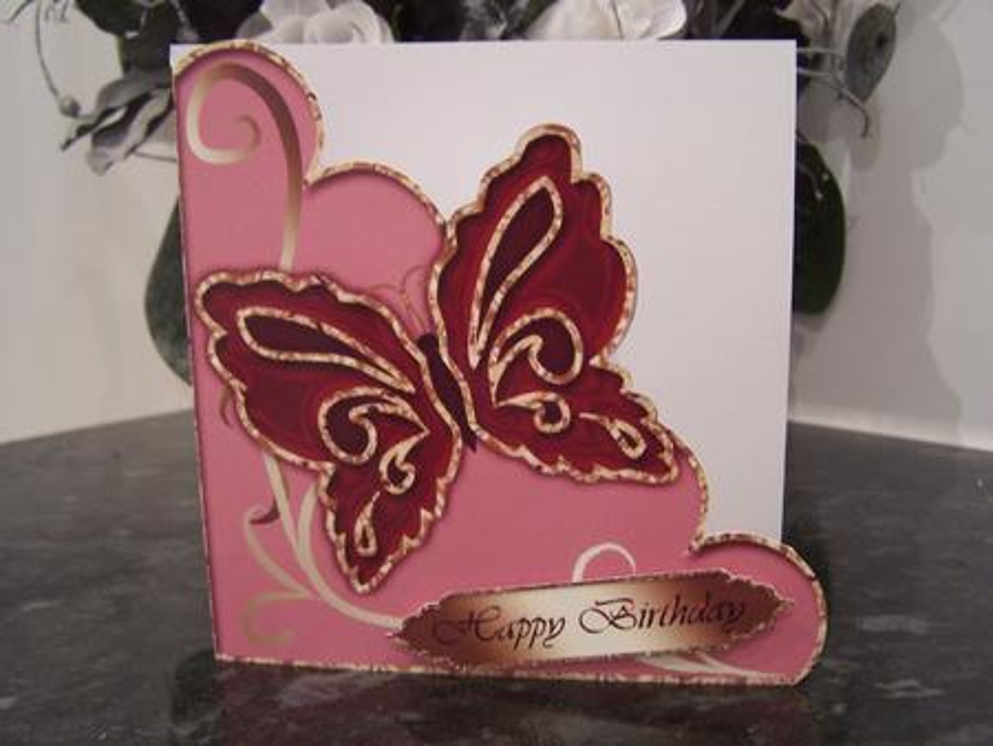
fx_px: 1091
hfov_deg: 49.0
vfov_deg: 37.8
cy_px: 373
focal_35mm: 38
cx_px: 496
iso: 140
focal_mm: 6.3
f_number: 2.8
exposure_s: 1/8
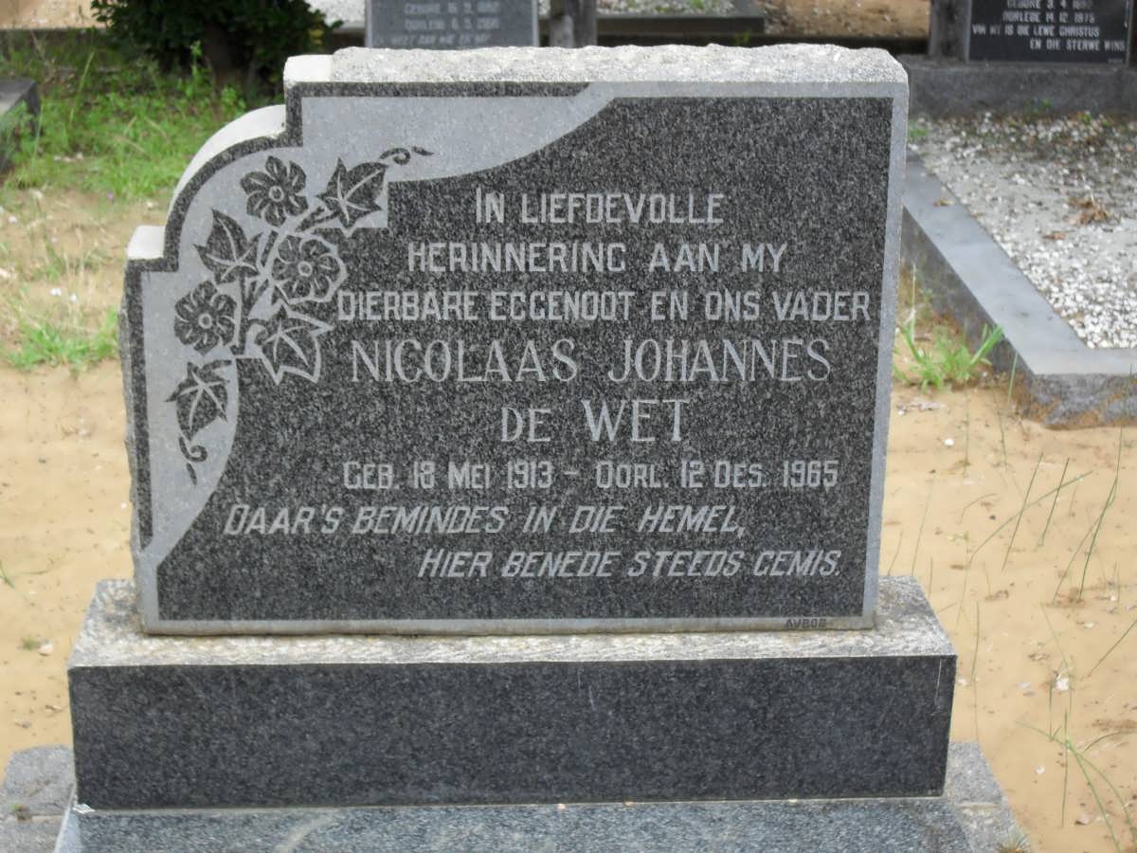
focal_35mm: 66
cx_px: 568
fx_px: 2168
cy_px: 426
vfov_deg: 22.3
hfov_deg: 29.4
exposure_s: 1/125
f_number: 4.6
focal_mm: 11.7
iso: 100
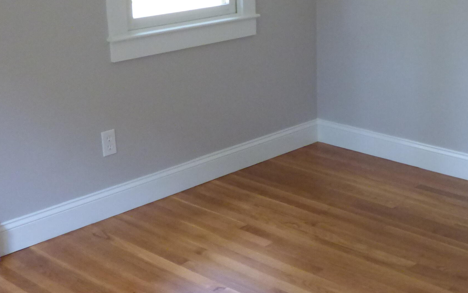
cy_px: 128
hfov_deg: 32.7
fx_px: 791
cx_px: 311
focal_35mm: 62
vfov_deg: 20.9
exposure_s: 1/60
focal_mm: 5.78
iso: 800
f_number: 3.4
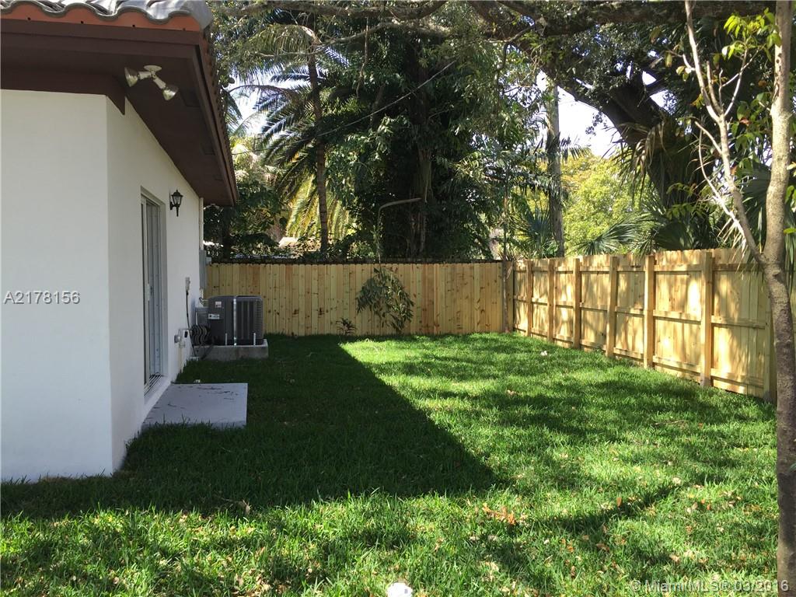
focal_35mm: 29
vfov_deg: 48.2
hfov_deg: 61.7
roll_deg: +0.1
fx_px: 667
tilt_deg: -2.5
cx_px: 398
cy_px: 298
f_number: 2.2
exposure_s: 1/271
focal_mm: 4.15
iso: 32
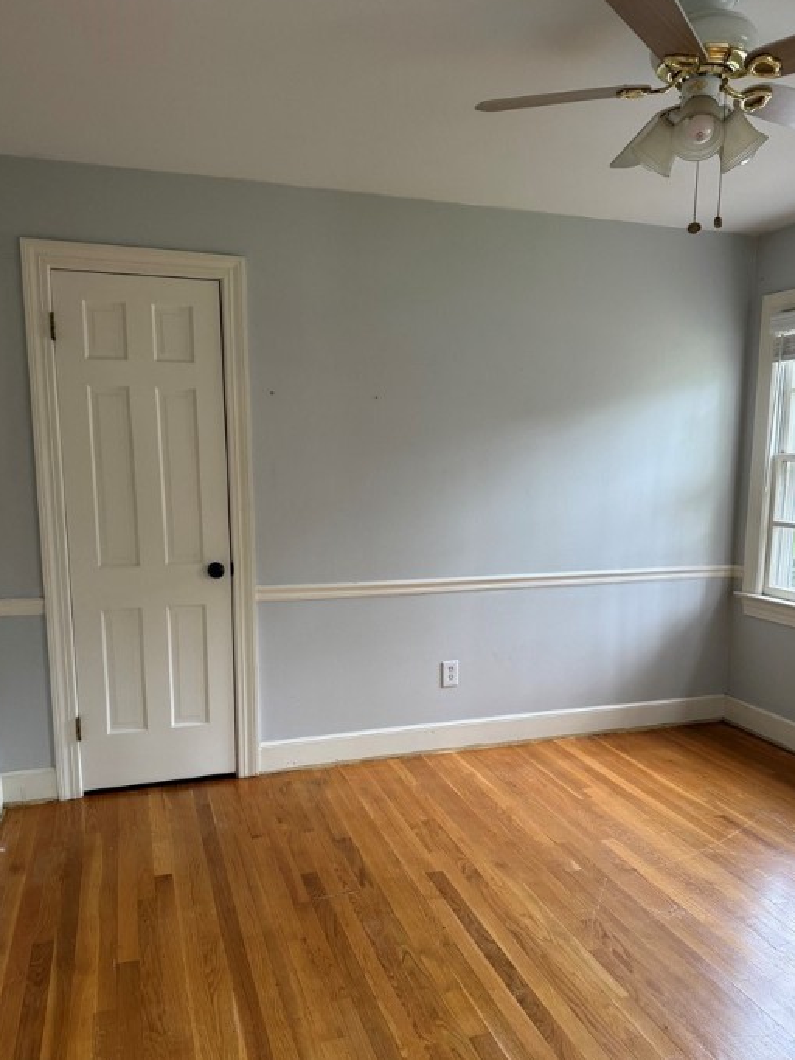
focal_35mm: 27
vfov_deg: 65.2
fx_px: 827
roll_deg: +0.0
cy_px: 585
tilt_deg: -9.1
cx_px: 411
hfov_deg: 51.3
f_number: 1.78
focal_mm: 6.76
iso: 250
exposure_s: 1/60
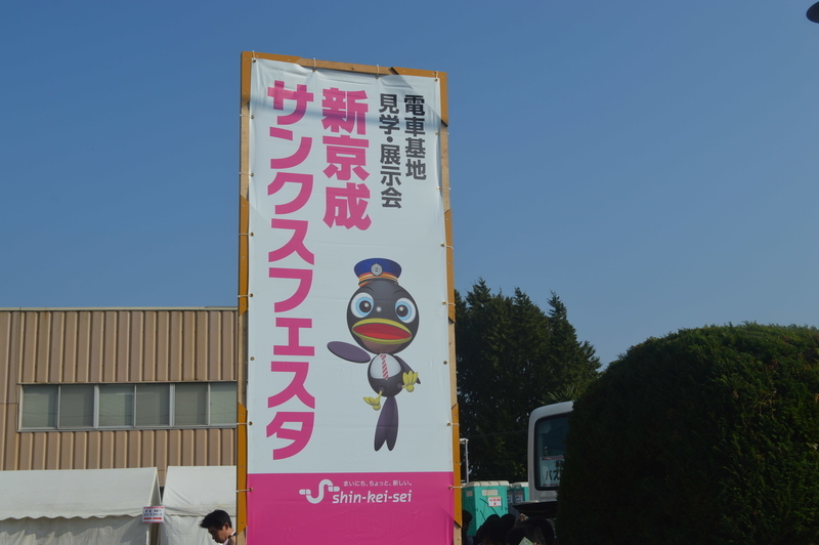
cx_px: 410
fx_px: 1091
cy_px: 272
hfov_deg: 41.1
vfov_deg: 28.0
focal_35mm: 48
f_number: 9
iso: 100
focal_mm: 32
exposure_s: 1/320
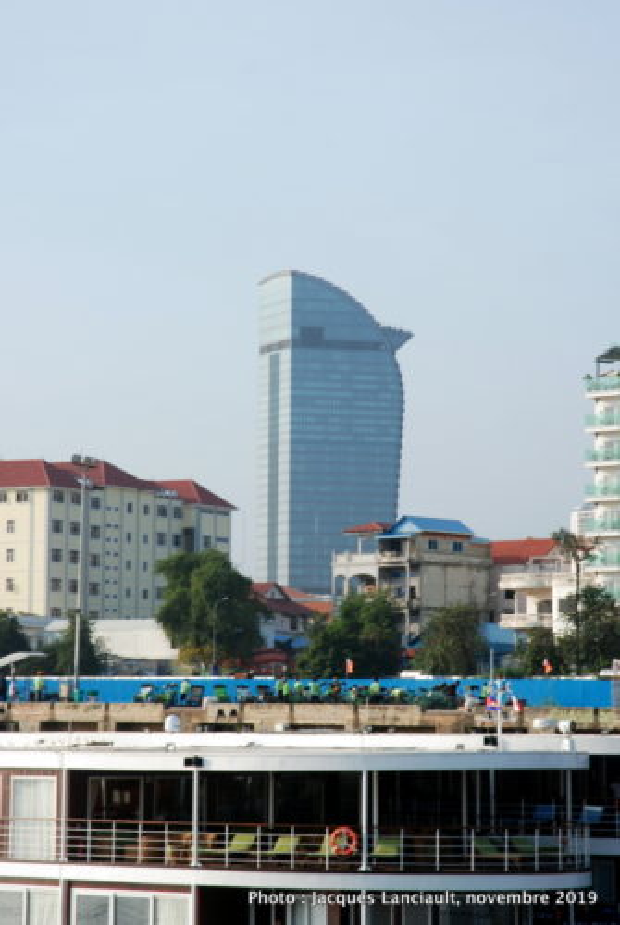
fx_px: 2703
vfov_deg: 19.4
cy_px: 462
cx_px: 310
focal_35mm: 105
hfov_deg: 13.1
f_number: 14
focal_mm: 70
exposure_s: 1/50
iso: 100
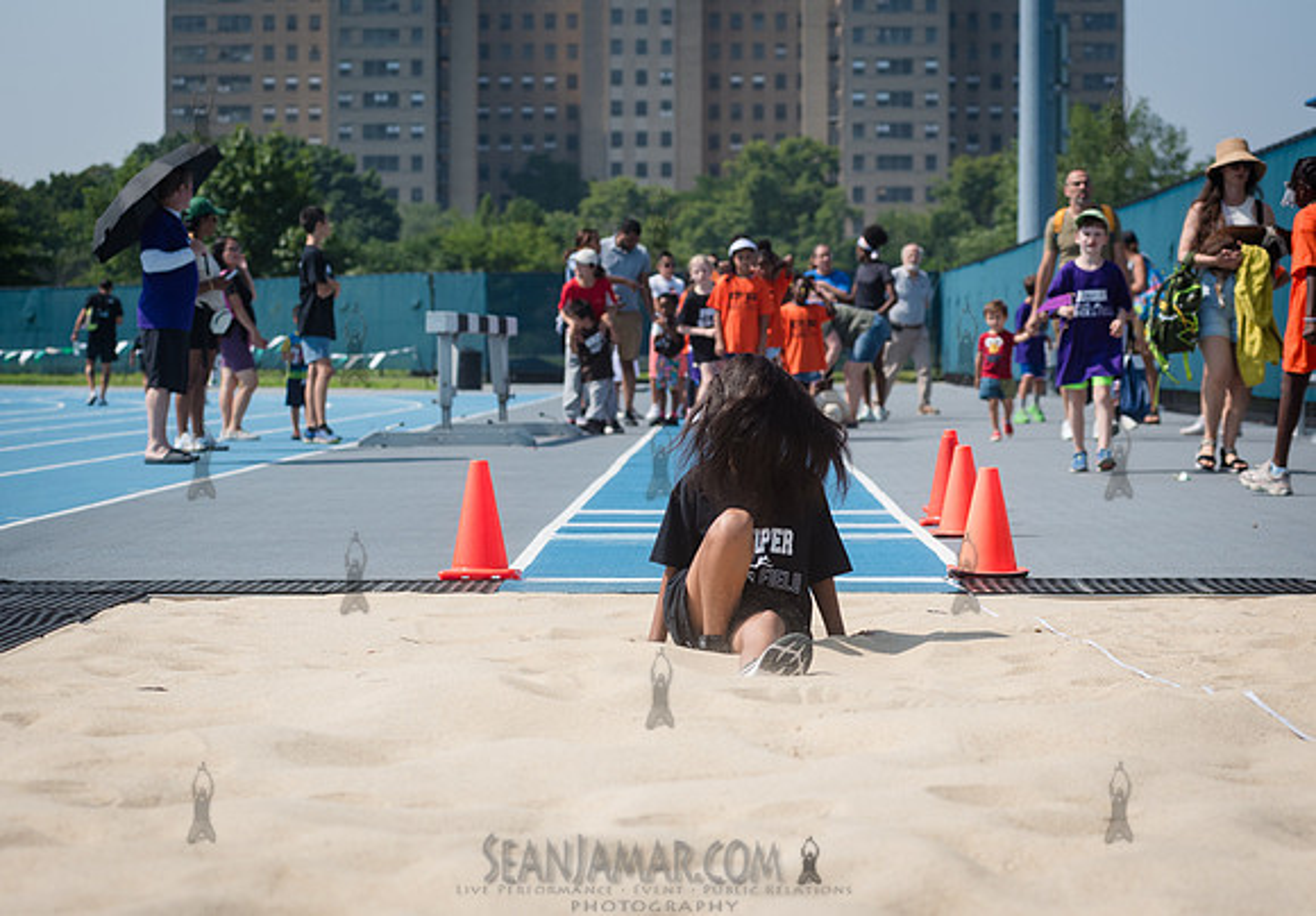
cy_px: 504
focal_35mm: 99
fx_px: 3652
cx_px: 707
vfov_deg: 14.3
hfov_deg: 20.4
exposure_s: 1/2500
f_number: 5
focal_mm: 86
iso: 400
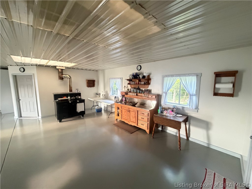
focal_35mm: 14
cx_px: 126
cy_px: 94
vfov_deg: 85.7
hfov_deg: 102.1
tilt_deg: -6.9
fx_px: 102
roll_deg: +0.3
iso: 800
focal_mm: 2.22
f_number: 2.2
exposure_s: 1/60
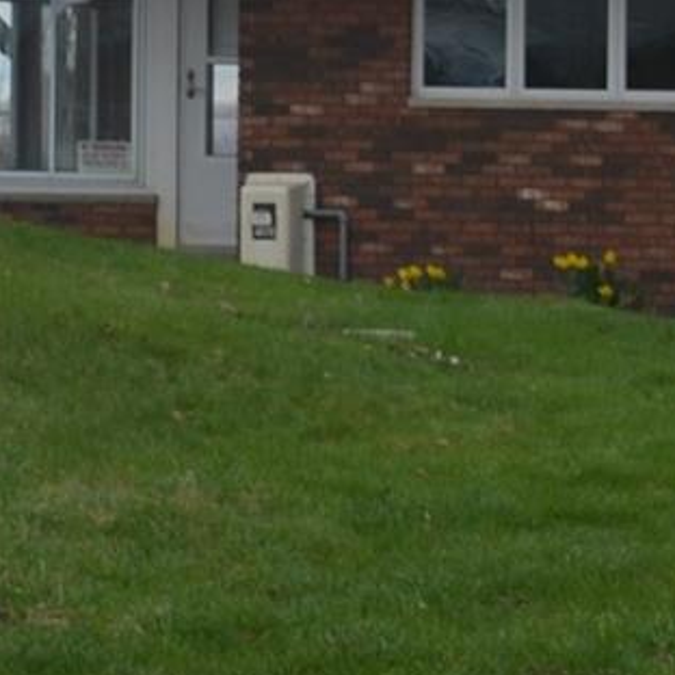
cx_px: 1536
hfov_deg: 8.8
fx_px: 4059
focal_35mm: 184
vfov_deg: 9.5
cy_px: 226
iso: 100
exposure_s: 1/160
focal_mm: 22
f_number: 6.3
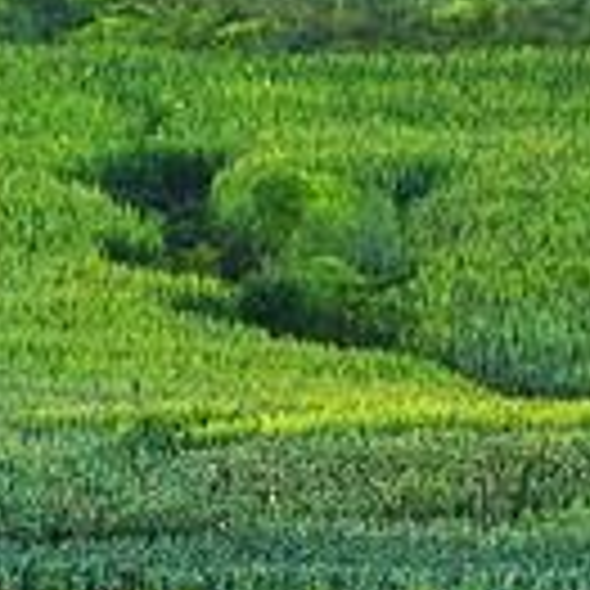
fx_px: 16506
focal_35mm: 856
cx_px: -1684
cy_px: 1378
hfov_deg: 2.0
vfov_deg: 2.0
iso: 100
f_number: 11
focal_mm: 80
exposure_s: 1/20
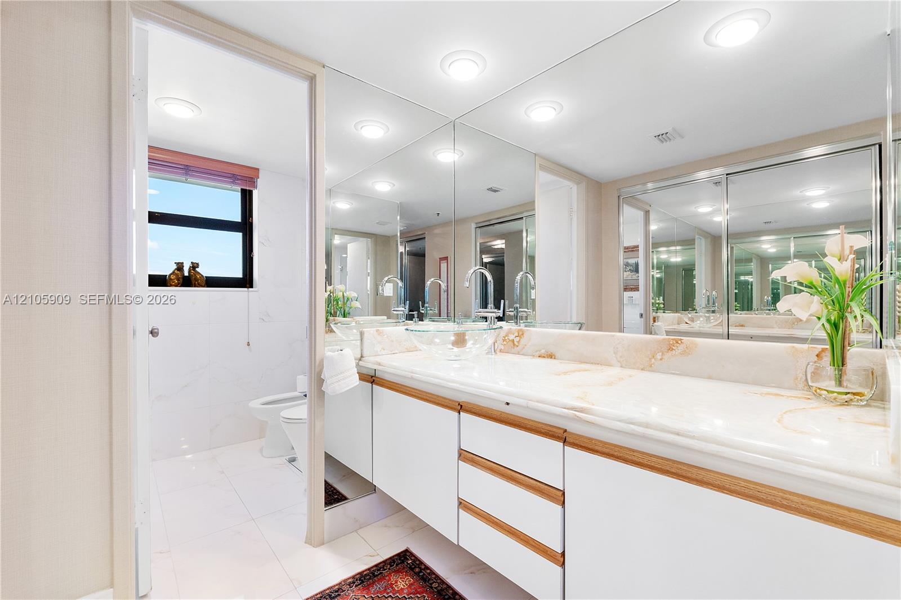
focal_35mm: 15
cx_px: 450
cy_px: 300
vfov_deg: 77.3
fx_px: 375
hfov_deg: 100.4
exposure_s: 1/40
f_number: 8
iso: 500
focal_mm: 10
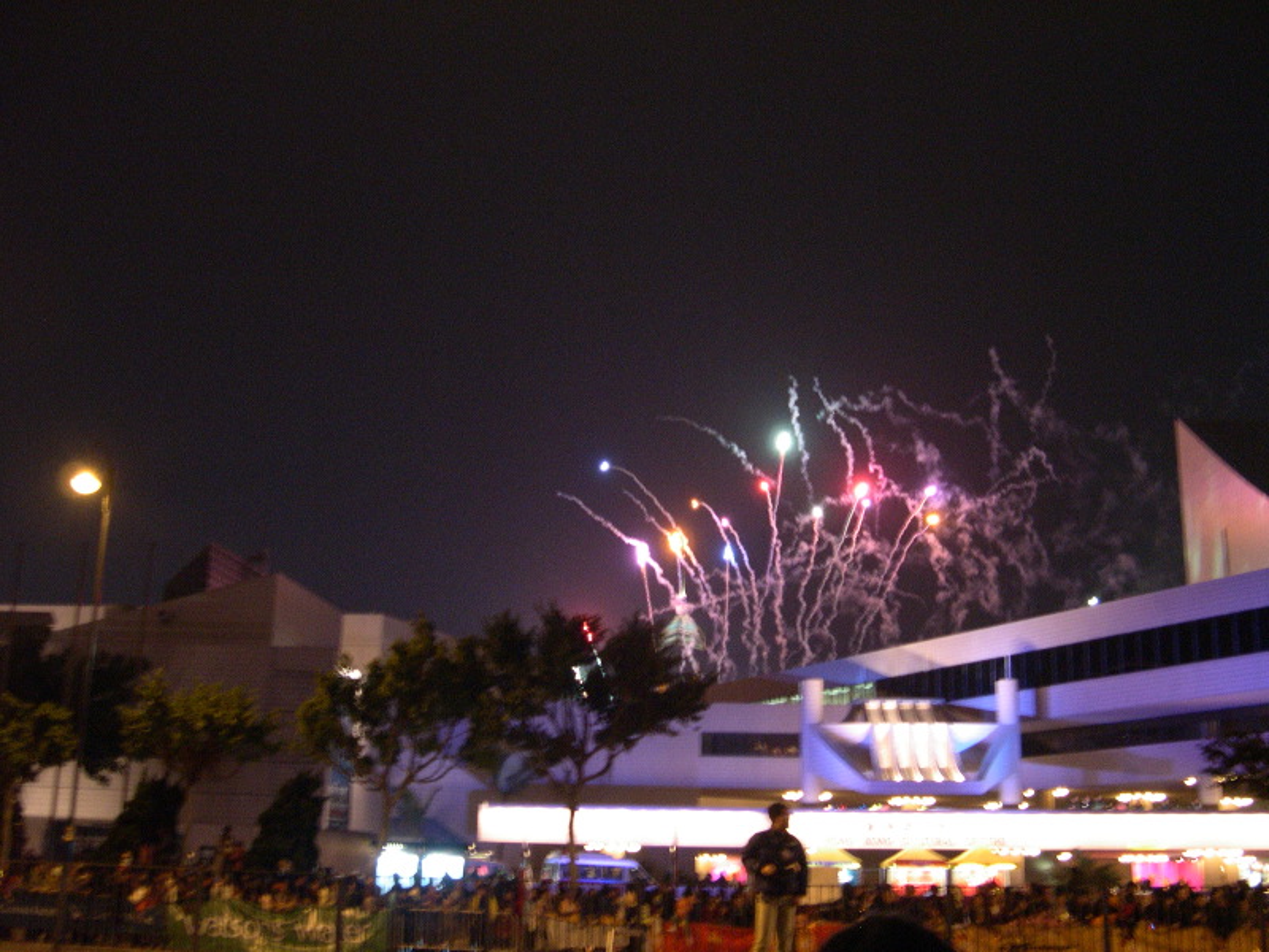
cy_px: 476
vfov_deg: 37.7
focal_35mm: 38
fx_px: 1393
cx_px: 634
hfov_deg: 49.0
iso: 400
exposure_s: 1/9.9
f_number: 2.8
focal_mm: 8
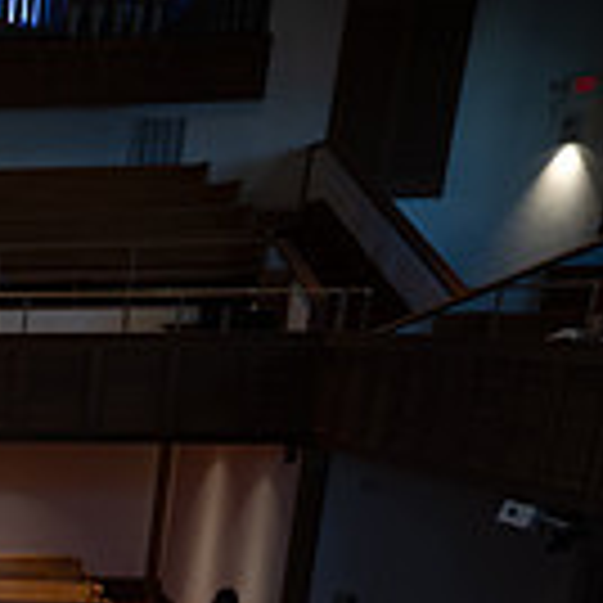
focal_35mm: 88
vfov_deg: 17.9
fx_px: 1734
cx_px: -567
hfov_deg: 15.9
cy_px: 866
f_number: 1.8
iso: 250
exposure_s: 1/160
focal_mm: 24
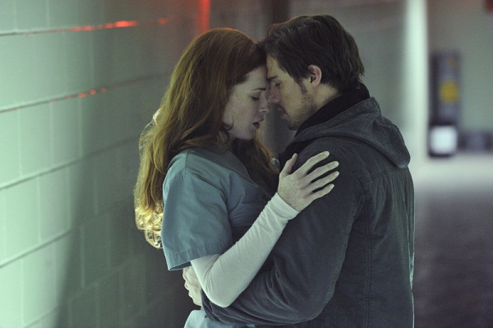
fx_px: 2189
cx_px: 246
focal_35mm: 160
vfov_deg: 8.6
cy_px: 164
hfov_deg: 12.8
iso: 2500
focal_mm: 160
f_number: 4
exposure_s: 1/80
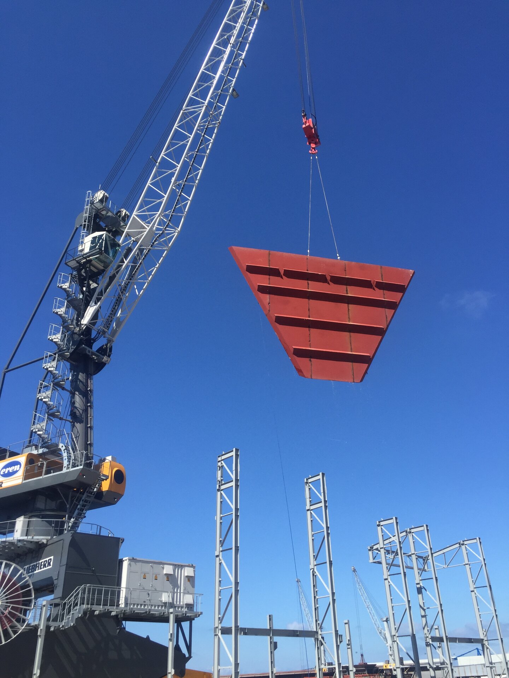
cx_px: 254
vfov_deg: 61.7
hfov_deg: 48.2
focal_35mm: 29
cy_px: 339
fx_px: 569
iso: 32
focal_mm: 4.15
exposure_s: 1/1883
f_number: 2.2
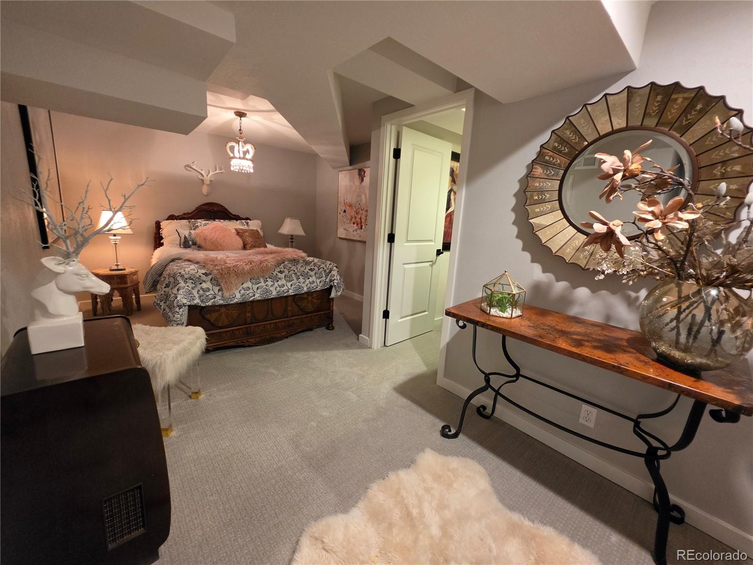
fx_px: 283
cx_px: 376
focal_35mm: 13
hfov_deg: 106.2
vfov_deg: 89.9
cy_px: 282
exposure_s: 1/60
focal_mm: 2.2
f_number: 1.9
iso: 640
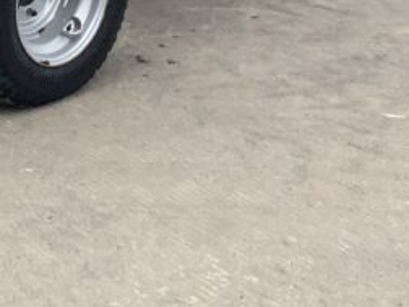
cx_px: 13
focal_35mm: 118
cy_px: -289
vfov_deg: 11.4
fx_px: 1394
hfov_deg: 16.4
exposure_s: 1/580
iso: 16
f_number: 1.8
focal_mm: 3
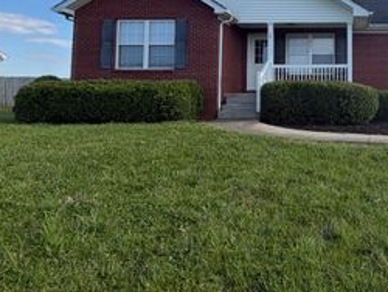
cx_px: 343
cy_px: 80
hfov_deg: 55.7
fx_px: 314
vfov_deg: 48.3
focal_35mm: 28
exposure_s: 1/770
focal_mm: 2.22
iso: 32
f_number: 2.2
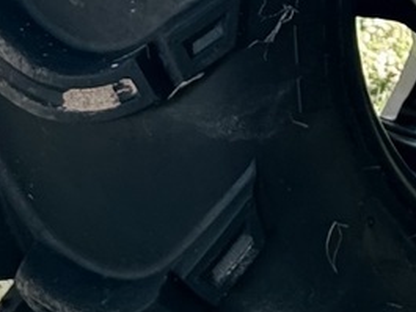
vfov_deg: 5.1
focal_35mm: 290
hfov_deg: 6.5
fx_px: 3487
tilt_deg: -11.8
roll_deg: -1.0
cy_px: -151
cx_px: 1049
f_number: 1.78
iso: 80
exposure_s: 1/455
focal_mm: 6.76
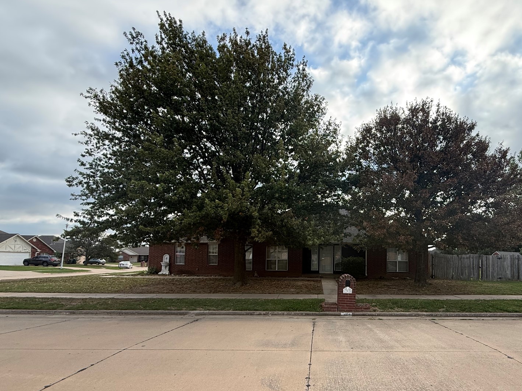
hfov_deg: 83.4
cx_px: 318
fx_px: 286
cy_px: 241
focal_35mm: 19
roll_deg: -0.7
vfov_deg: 67.8
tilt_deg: +4.2
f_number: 2.2
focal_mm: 2.22
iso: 64
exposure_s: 1/276
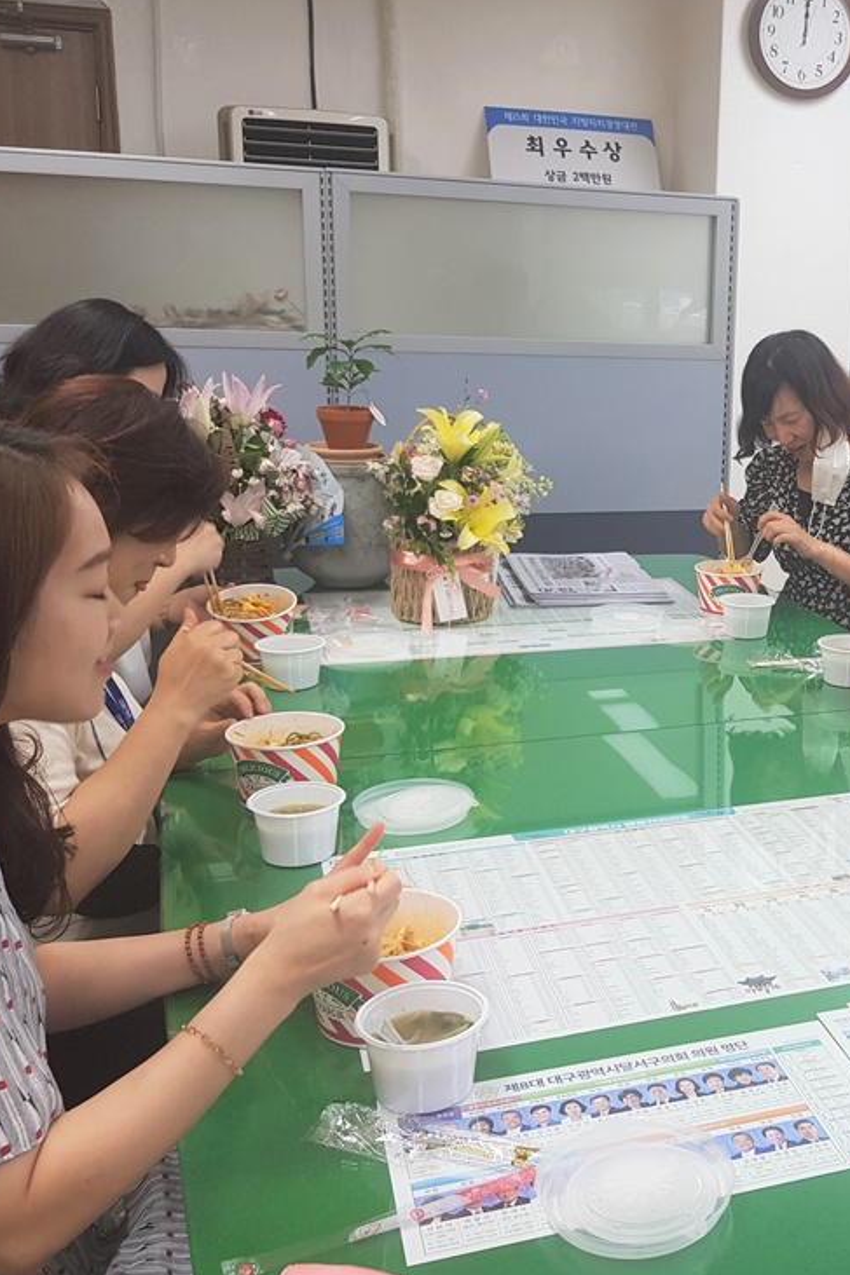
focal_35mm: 37
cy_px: 633
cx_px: 798
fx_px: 1311
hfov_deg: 33.6
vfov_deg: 51.9
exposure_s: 1/60
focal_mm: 4.2
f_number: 1.7
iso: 64
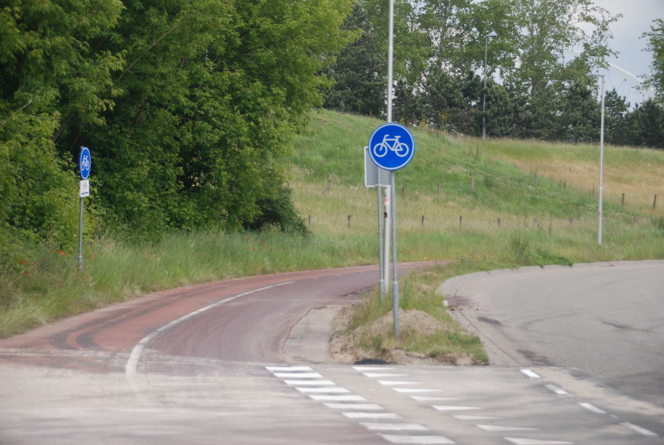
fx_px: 2493
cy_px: 222
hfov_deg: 15.2
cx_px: 332
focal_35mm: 135
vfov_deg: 10.2
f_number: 5.6
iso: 200
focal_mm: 90
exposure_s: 1/500
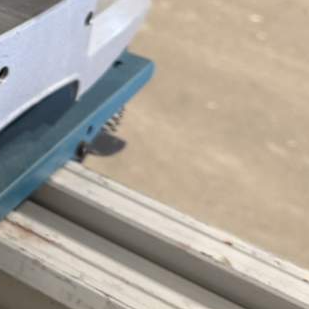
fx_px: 1111
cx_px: -320
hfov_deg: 13.4
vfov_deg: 15.4
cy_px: -26
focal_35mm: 110
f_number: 1.78
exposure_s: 1/121
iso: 160
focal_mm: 6.76
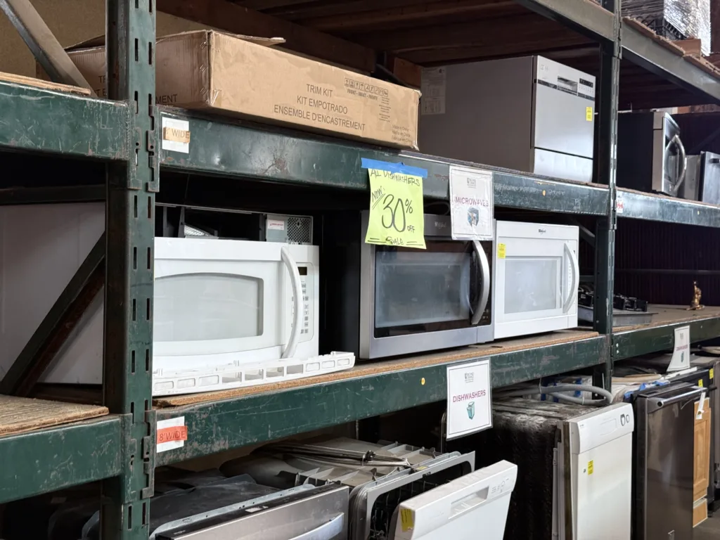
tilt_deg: -0.3
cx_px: 360
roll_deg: -0.5
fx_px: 998
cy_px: 270
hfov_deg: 39.7
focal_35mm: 48
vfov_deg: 30.3
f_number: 1.78
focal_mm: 6.76
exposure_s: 1/60
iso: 200
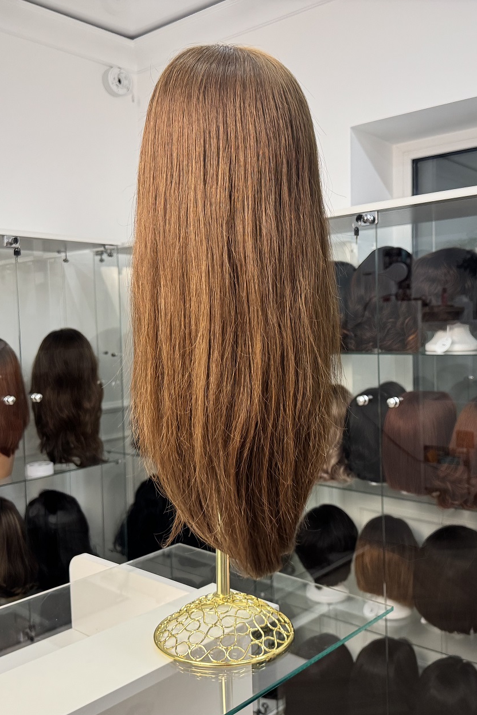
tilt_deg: -2.6
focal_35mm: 34
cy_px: 364
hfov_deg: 38.9
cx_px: 252
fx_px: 676
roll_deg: +1.3
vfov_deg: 55.8
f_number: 1.78
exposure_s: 1/93
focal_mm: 6.76
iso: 200
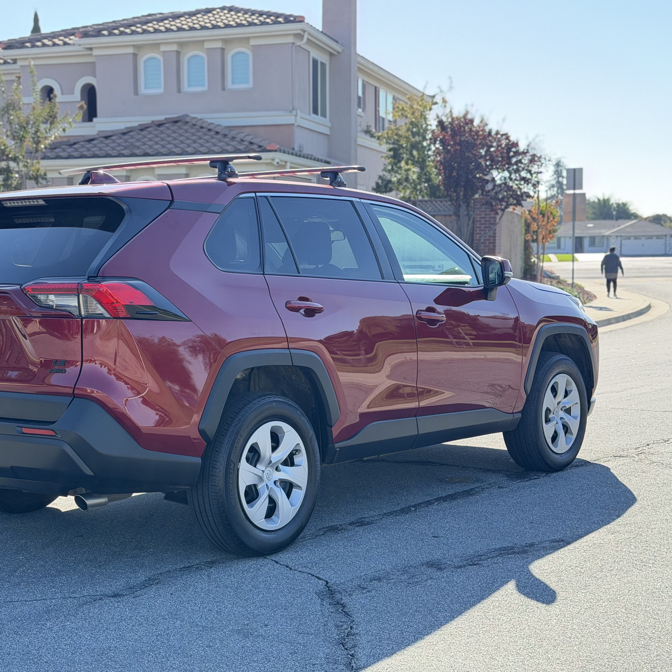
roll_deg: +0.8
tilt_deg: -4.2
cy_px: 337
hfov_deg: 29.9
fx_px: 1252
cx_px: 246
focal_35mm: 57
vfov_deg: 30.0
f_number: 1.78
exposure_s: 1/699
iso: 100
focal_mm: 6.76
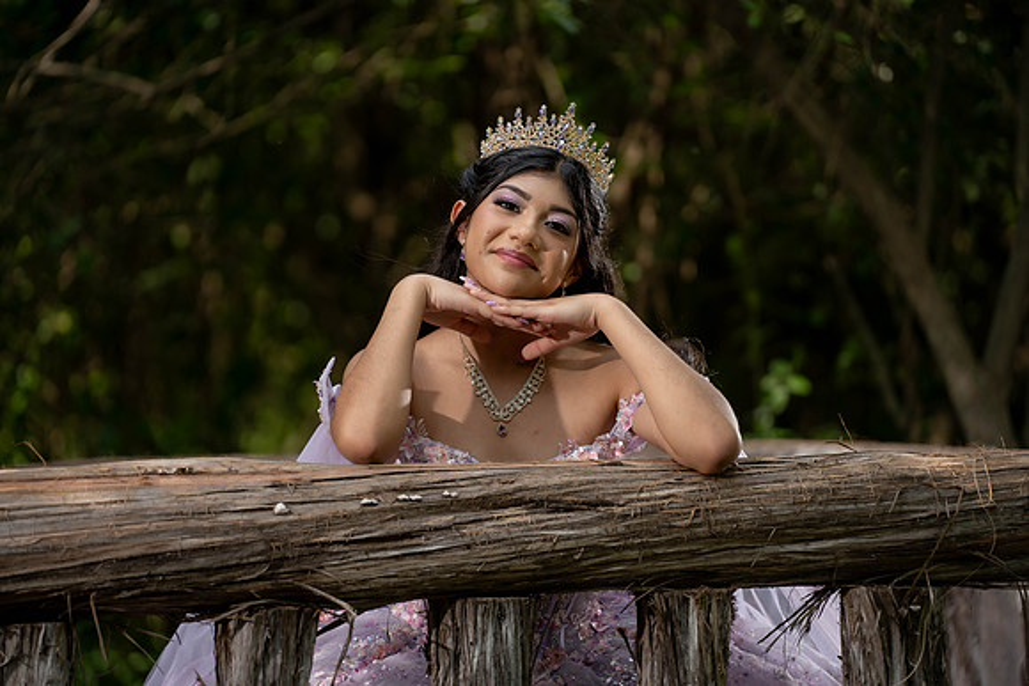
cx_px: 514
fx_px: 4288
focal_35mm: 150
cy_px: 343
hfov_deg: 13.7
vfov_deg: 9.2
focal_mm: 150
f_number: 2.8
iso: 200
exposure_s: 1/640
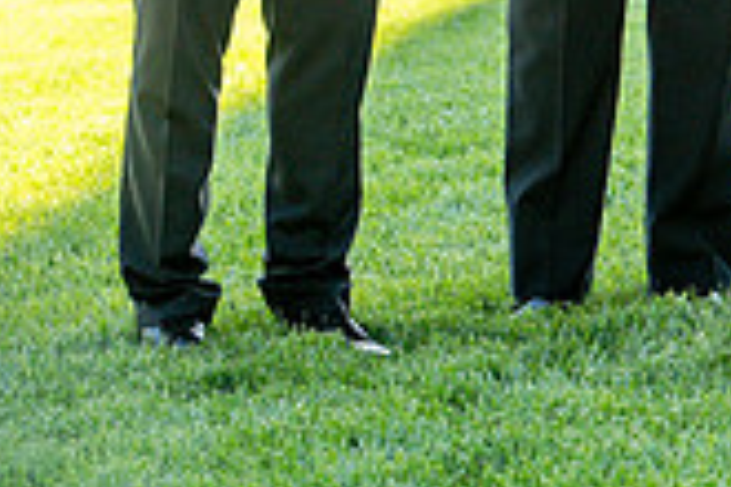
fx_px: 8589
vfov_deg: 3.2
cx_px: 1161
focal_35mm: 423
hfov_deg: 4.8
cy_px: -299
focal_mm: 116
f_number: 5.6
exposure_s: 1/640
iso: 400
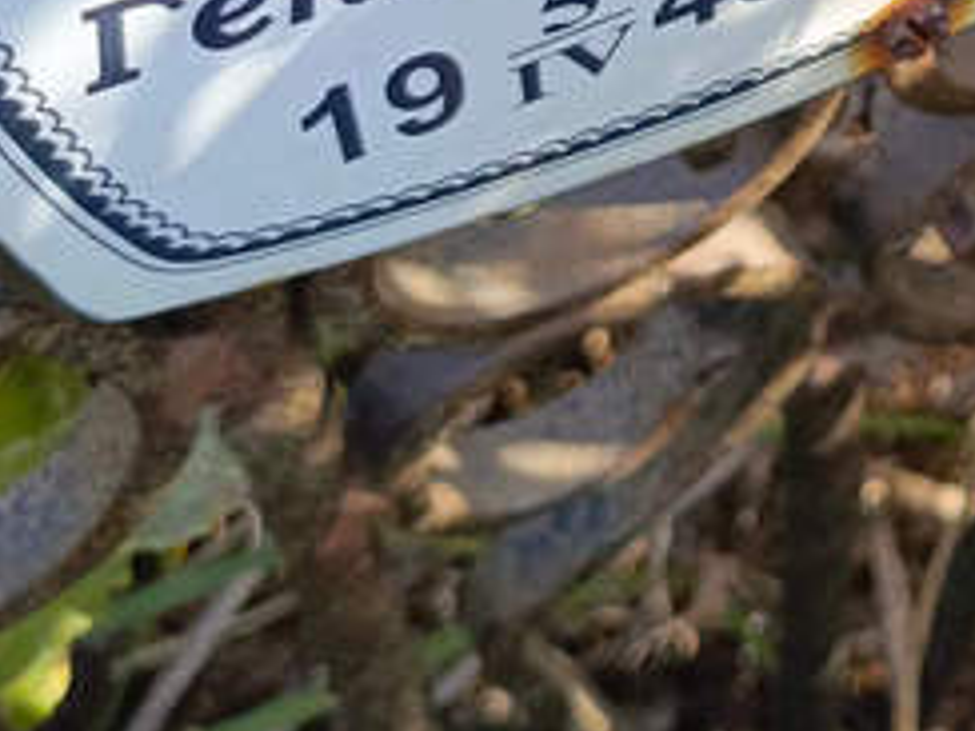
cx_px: 1115
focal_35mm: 82
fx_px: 2310
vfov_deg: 17.2
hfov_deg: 22.3
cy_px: -140
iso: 108
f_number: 1.69
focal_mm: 4.76
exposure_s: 1/175
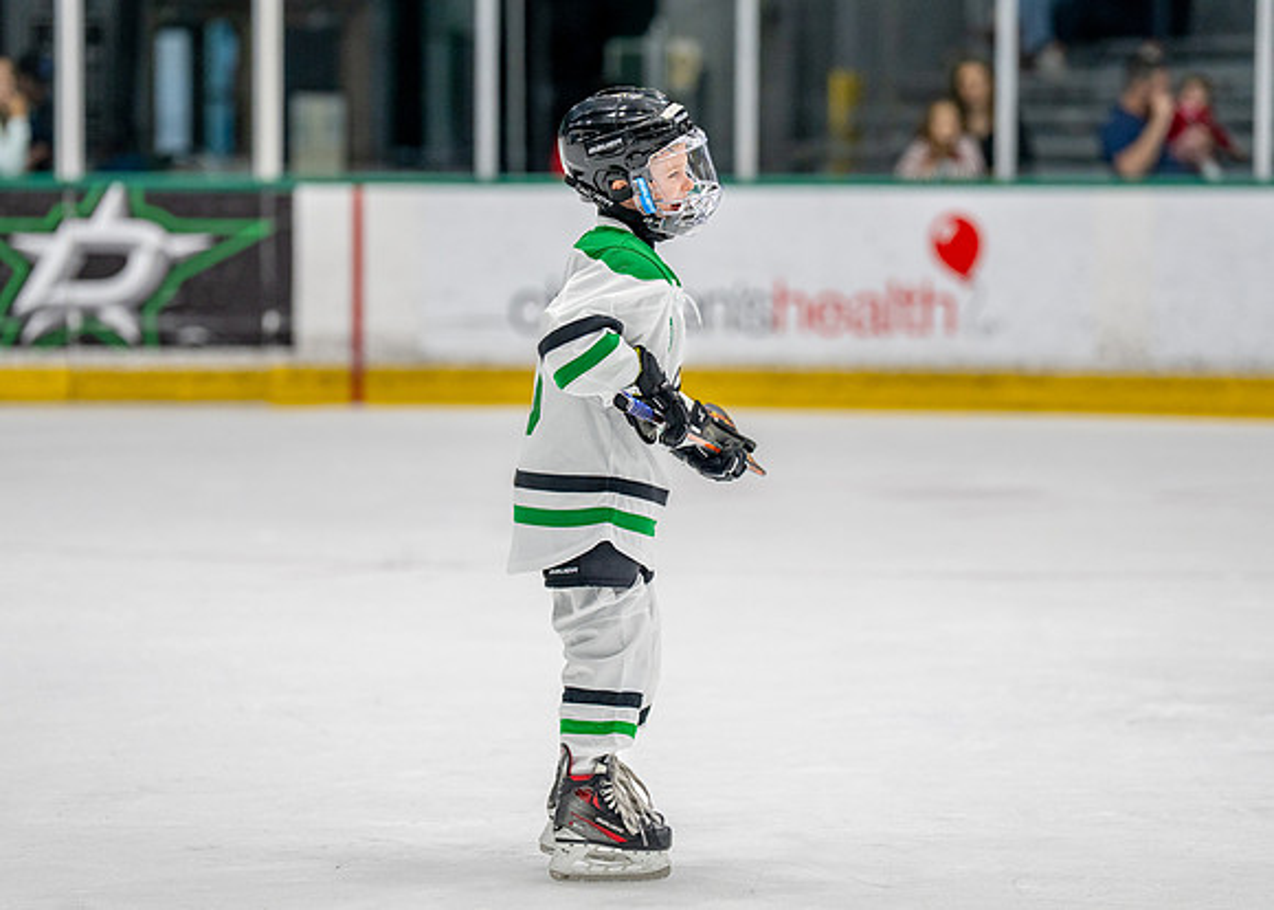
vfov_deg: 8.0
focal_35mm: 181
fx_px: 6536
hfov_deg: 11.1
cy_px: 403
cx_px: 608
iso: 1000
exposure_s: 1/1250
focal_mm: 144
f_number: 2.8
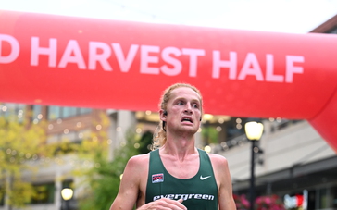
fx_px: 1046
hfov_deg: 18.3
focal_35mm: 114
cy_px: 210
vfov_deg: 11.4
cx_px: 168
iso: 1600
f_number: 2.8
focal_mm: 74
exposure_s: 1/1000
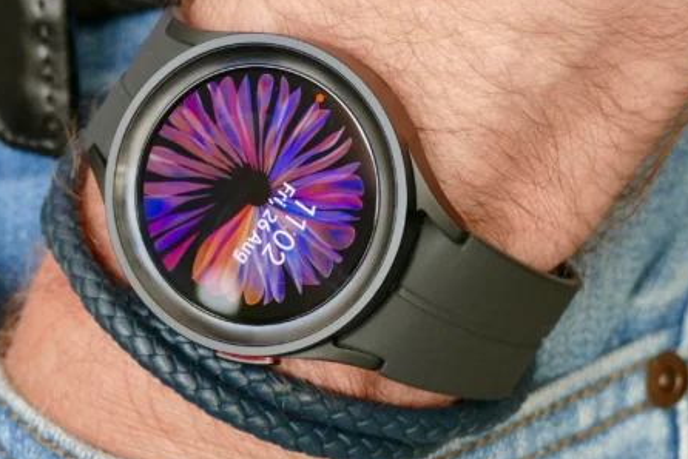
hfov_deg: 11.2
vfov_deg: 7.5
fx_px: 3519
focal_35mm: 184
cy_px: 217
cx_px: 258
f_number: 4.5
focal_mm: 43.05
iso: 320
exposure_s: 1/80
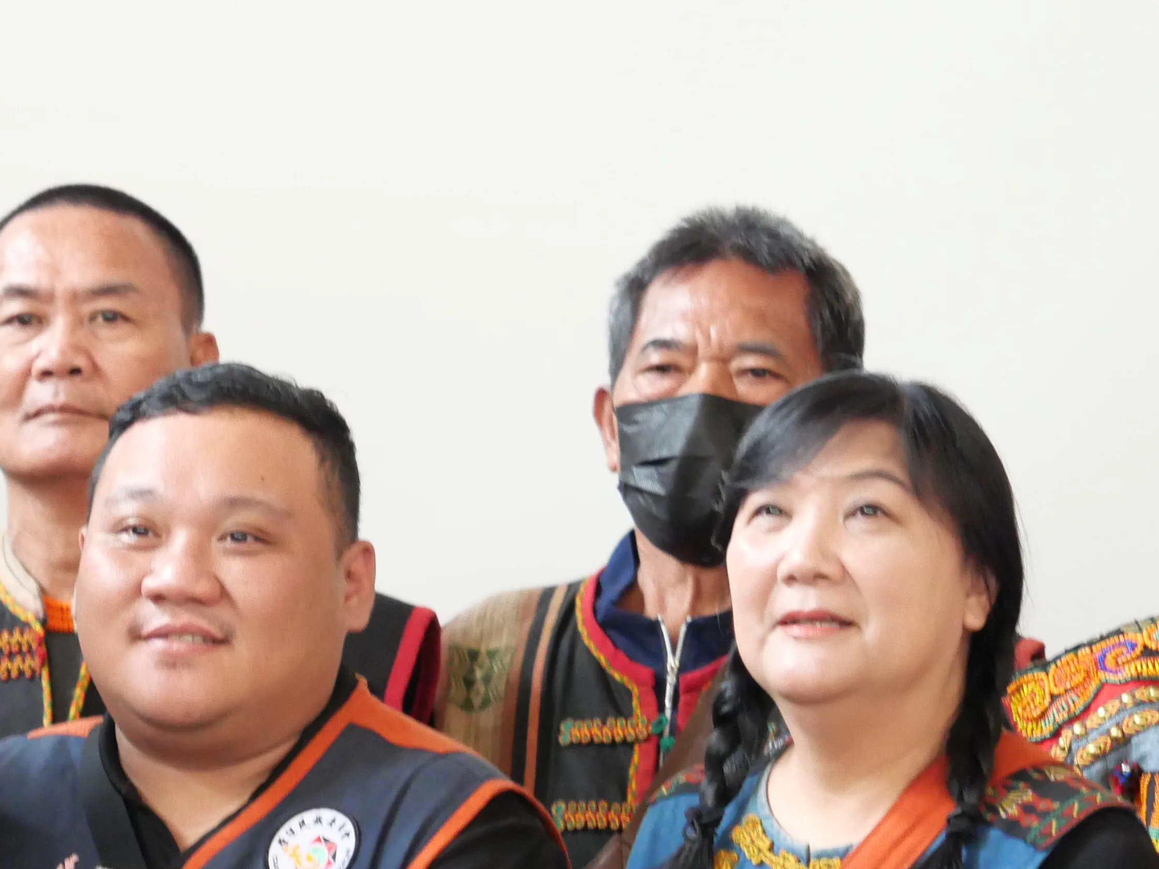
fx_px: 13928
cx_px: -37
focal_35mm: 416
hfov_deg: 4.8
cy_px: 531
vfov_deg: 3.6
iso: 2000
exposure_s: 1/60
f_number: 2.8
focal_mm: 90
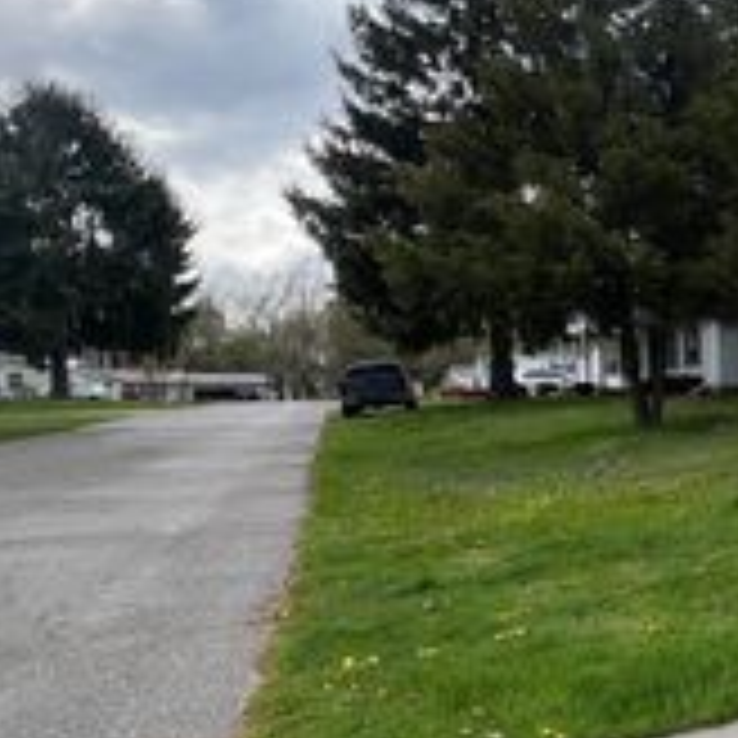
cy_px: 452
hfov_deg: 31.1
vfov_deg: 46.9
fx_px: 844
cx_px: 1044
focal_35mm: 35
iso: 32
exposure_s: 1/431
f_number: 1.8
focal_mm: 1.57
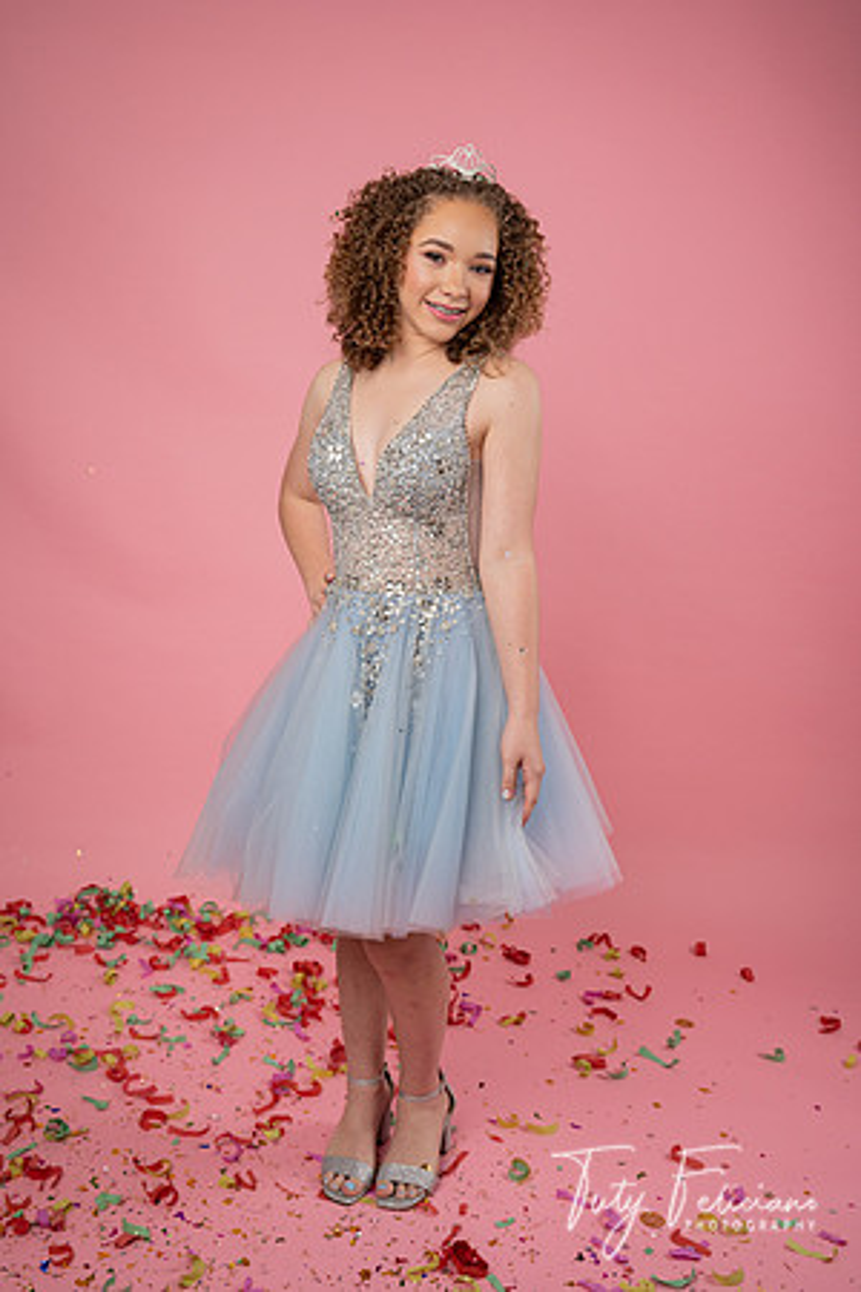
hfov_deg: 33.4
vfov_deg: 48.5
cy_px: 646
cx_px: 430
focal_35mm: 40
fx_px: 1435
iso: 200
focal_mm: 40
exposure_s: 1/160
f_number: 6.3
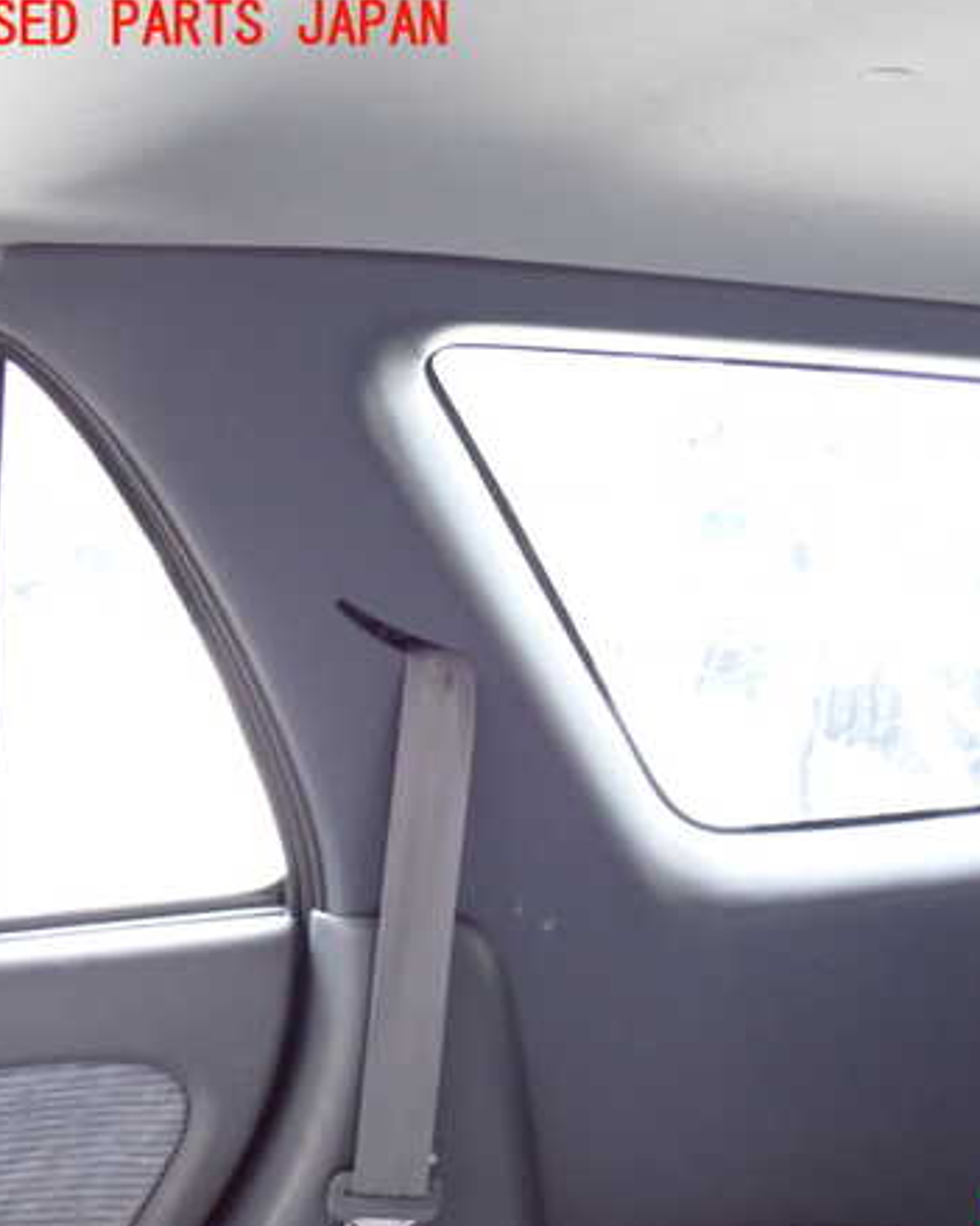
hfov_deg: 30.7
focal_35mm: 48
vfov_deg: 38.8
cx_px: 779
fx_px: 1741
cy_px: 620
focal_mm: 6.37
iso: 800
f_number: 2.5
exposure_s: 1/25
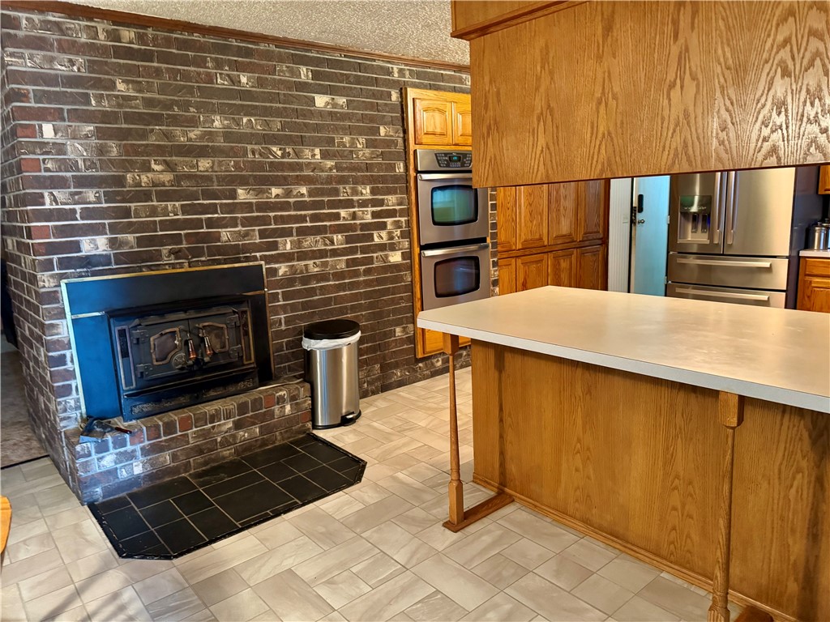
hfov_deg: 71.6
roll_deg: +1.3
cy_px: 311
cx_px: 415
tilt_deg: -11.4
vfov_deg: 56.8
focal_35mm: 24
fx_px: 575
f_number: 1.78
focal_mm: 6.76
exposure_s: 1/40
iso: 800
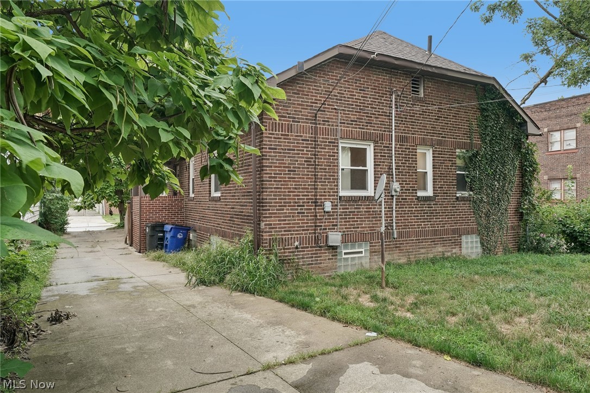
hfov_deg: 73.8
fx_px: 393
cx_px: 295
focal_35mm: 24
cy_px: 196
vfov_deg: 53.1
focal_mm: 24
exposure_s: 1/10
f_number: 8
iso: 400
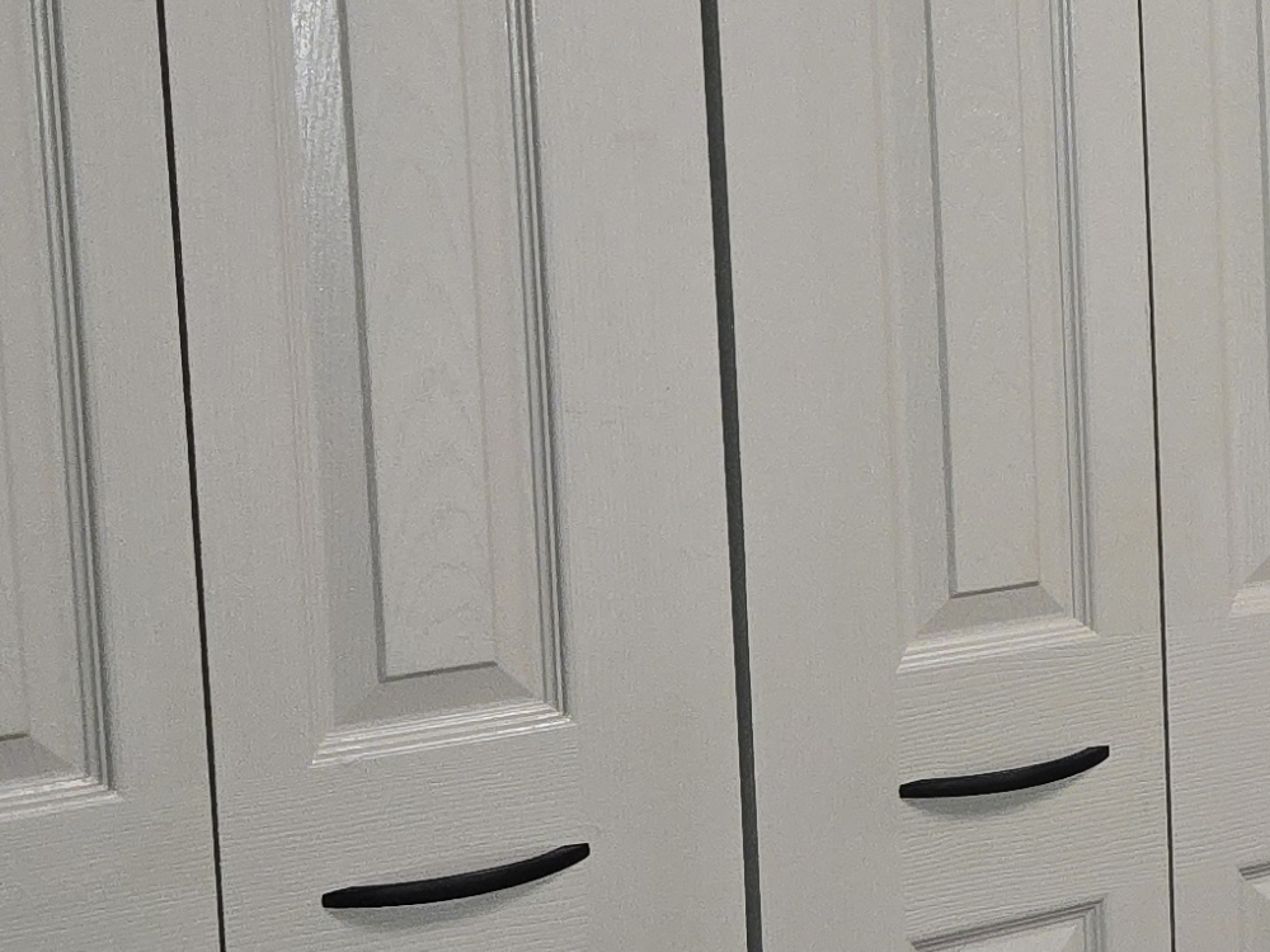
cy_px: 333
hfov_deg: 18.8
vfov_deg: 16.0
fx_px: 3375
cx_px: 1888
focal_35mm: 92
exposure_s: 1/24
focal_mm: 5.4
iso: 125
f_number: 1.8
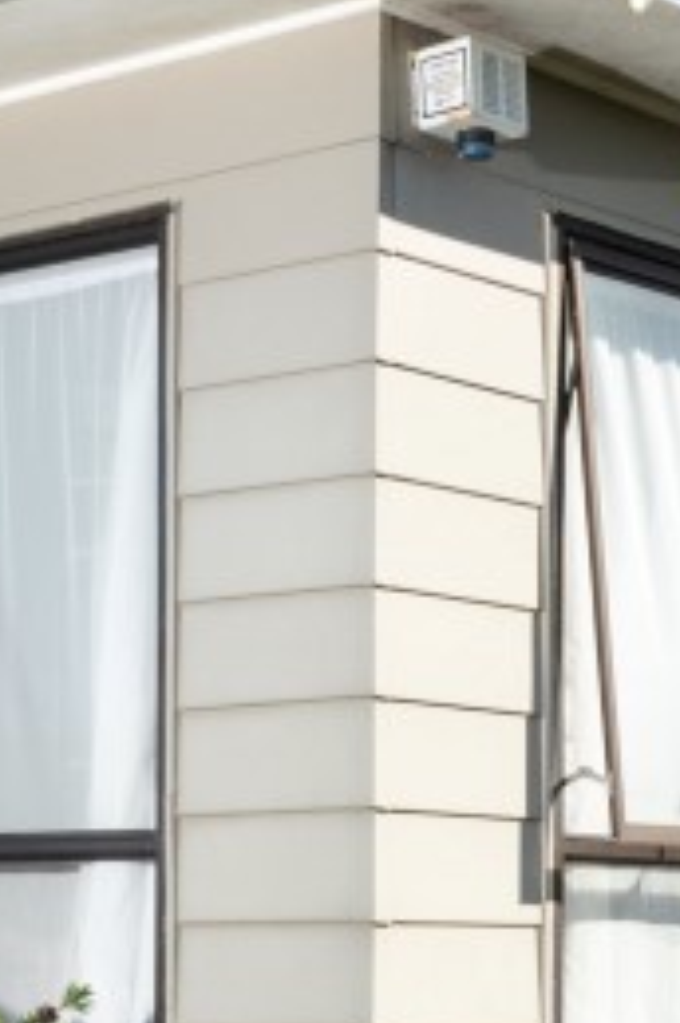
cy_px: 984
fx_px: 2954
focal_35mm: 104
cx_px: 787
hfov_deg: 12.8
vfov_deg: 19.2
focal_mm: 14
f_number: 10
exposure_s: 1/80
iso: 100
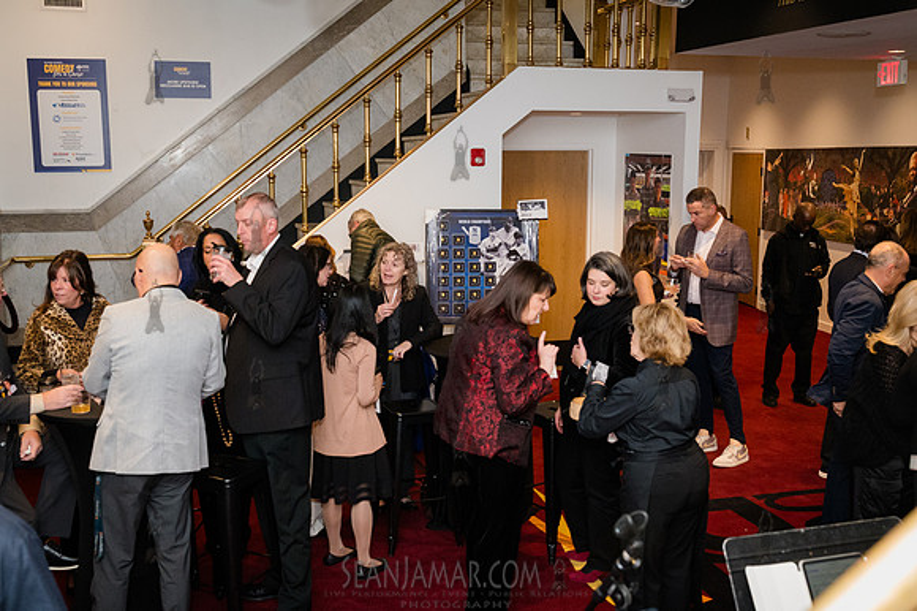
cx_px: 452
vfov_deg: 34.2
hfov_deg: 49.6
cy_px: 306
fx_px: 991
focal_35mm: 39
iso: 6400
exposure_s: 1/320
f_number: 5
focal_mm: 35
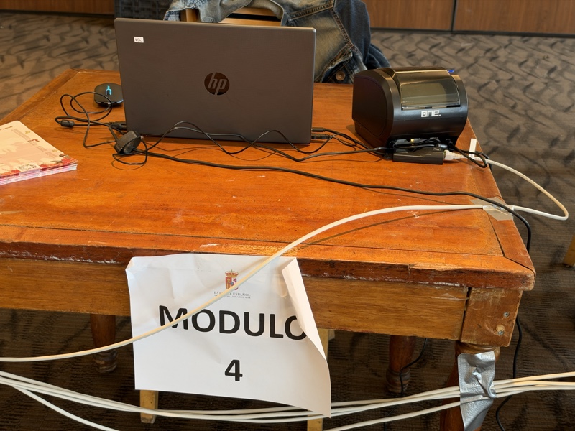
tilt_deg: -22.9
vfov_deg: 30.3
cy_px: 216
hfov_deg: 39.7
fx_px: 797
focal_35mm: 48
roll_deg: -1.9
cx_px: 288
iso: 125
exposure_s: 1/50
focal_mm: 6.93
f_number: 1.48
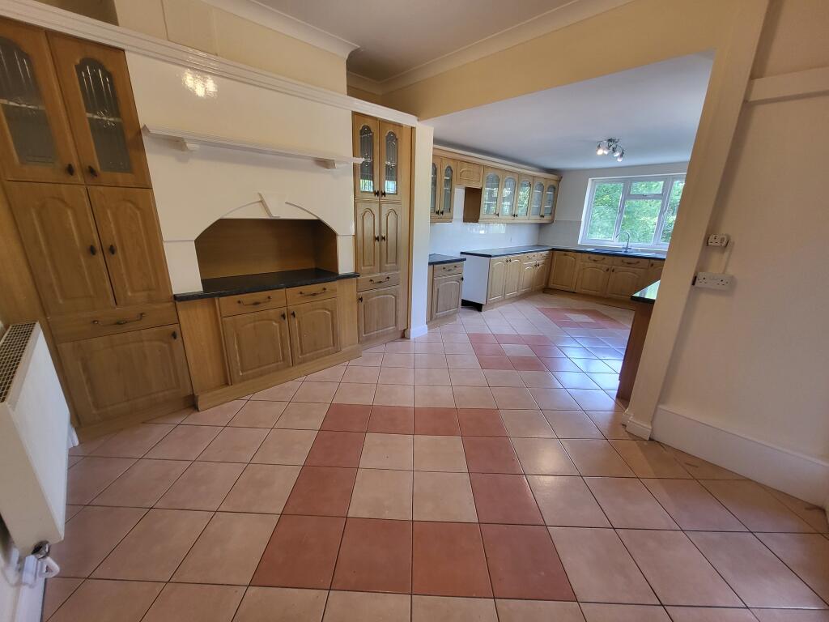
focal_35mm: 13
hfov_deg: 106.2
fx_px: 311
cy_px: 311
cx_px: 414
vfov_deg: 89.9
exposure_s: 1/50
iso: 160
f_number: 2.2
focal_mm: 1.74
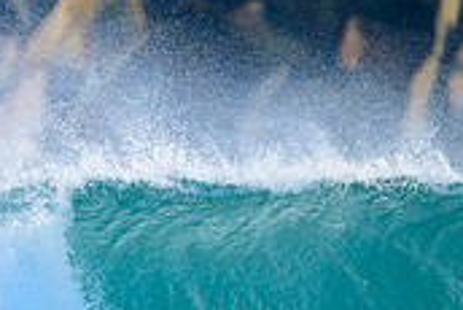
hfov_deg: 0.5
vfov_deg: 0.4
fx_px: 48475
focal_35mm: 3766
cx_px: -277
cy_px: 403
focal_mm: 1120
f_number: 9
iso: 1250
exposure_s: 1/1250
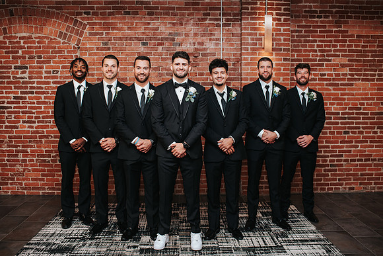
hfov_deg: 53.3
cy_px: 128
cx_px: 192
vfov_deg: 37.0
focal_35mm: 36
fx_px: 382
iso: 1000
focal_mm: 35
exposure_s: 1/125
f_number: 2.8
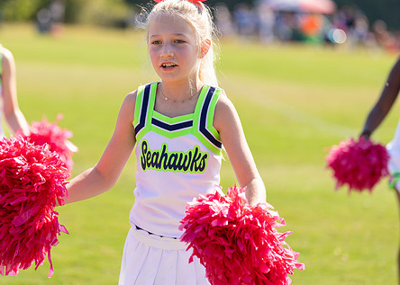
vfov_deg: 9.2
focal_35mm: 156
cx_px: 168
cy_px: 111
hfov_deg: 12.9
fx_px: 1772
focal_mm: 114
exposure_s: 1/1000
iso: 100
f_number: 2.8
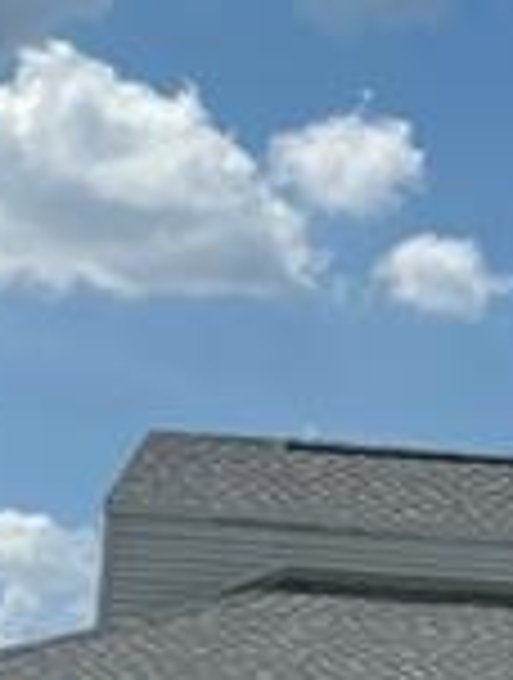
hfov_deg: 7.0
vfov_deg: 9.4
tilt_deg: +4.3
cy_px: 937
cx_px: 1022
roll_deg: -4.6
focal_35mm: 206
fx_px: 4053
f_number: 1.6
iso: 50
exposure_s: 1/5952
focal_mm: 5.96
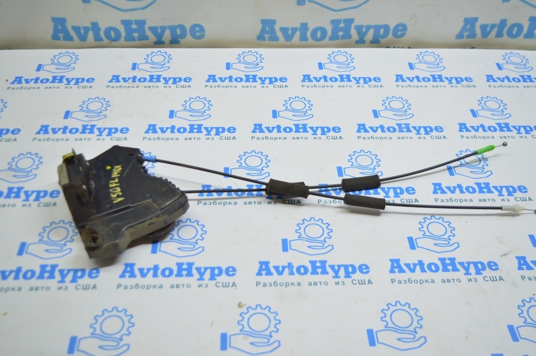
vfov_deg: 34.2
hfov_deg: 49.6
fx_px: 580
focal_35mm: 39
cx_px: 268
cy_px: 178
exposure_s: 1/60
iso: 400
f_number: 4
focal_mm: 26
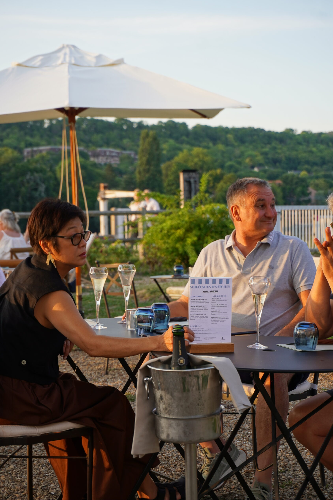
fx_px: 1054
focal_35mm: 76
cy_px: 248
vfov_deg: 26.7
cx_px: 168
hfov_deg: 17.9
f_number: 5.6
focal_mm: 50
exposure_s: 1/80
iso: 125
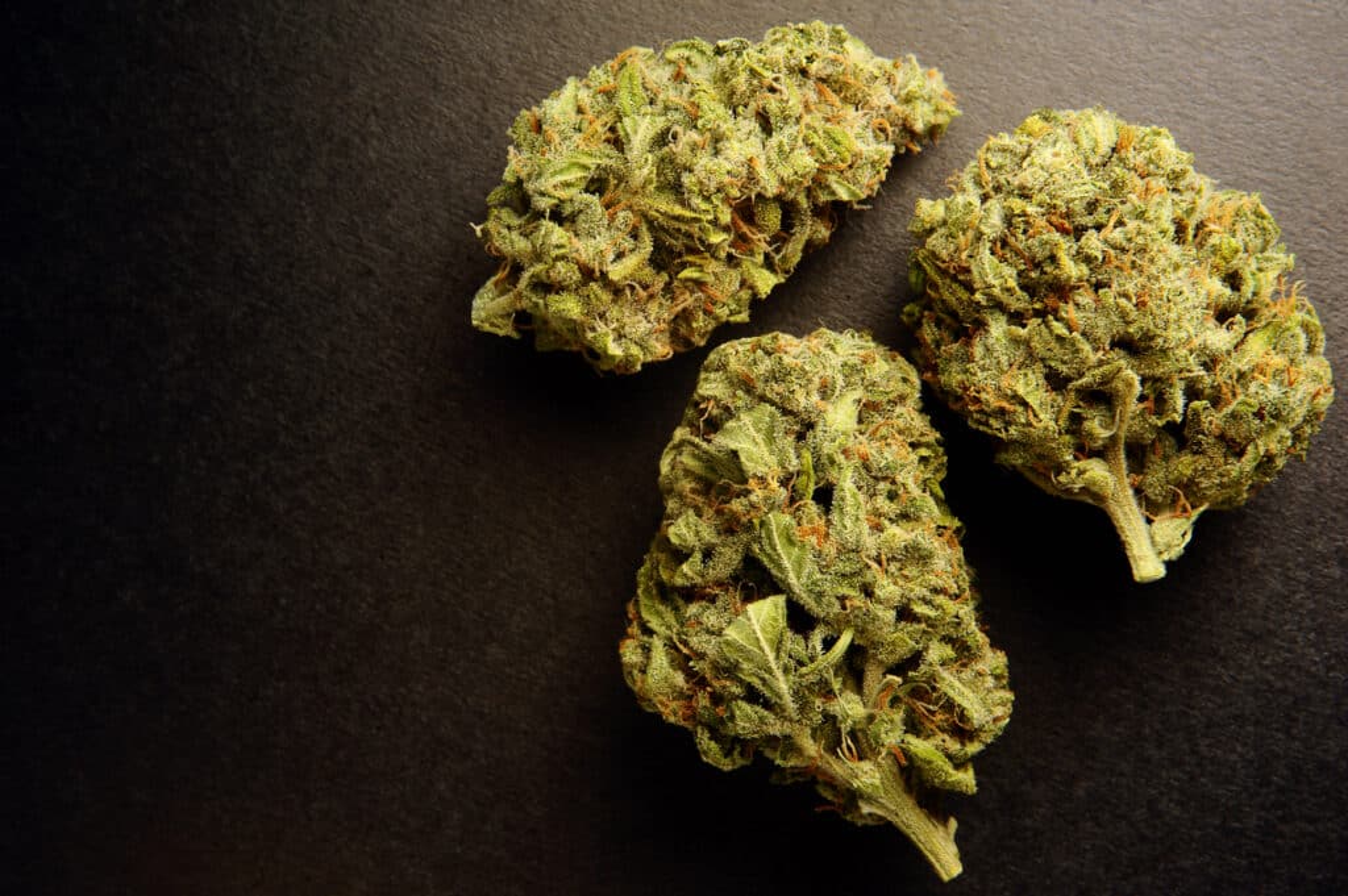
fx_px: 1871
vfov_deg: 26.9
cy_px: 448
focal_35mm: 50
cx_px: 674
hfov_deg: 39.6
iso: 200
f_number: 20
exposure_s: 1/160
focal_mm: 50
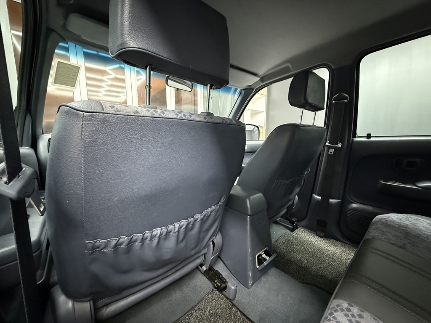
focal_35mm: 14
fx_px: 174
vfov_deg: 85.7
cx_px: 216
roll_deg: +0.6
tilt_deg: -7.3
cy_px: 162
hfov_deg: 102.1
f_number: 2.2
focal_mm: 2.22
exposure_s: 1/33
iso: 1000
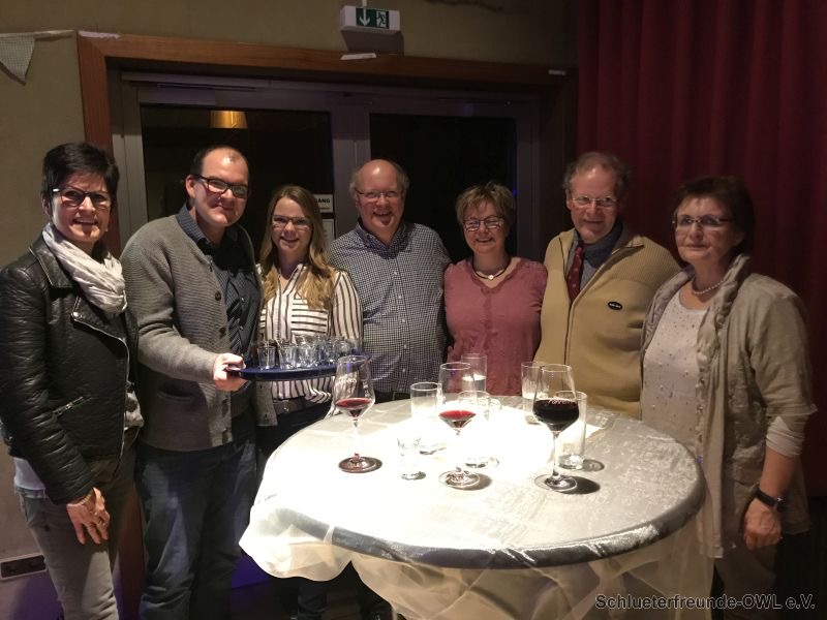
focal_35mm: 28
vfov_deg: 49.7
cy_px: 310
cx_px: 414
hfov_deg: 63.4
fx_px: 669
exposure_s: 1/6
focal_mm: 3.99
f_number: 1.8
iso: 100
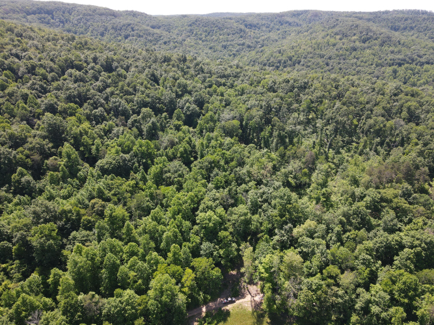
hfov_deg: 71.6
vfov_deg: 56.8
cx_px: 217
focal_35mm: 24
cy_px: 162
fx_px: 301
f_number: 2.8
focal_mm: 4.5
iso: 100
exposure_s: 1/250
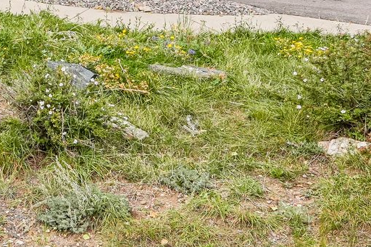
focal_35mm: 75
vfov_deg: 16.8
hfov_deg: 21.5
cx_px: -219
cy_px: -99
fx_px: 773
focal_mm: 12.5
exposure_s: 1/800
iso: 800
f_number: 8
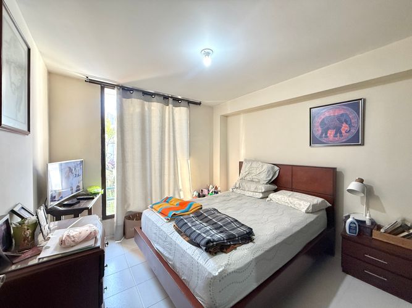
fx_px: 167
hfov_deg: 102.1
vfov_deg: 85.7
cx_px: 206
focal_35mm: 14
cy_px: 154
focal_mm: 2.22
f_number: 2.2
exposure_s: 1/60
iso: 400
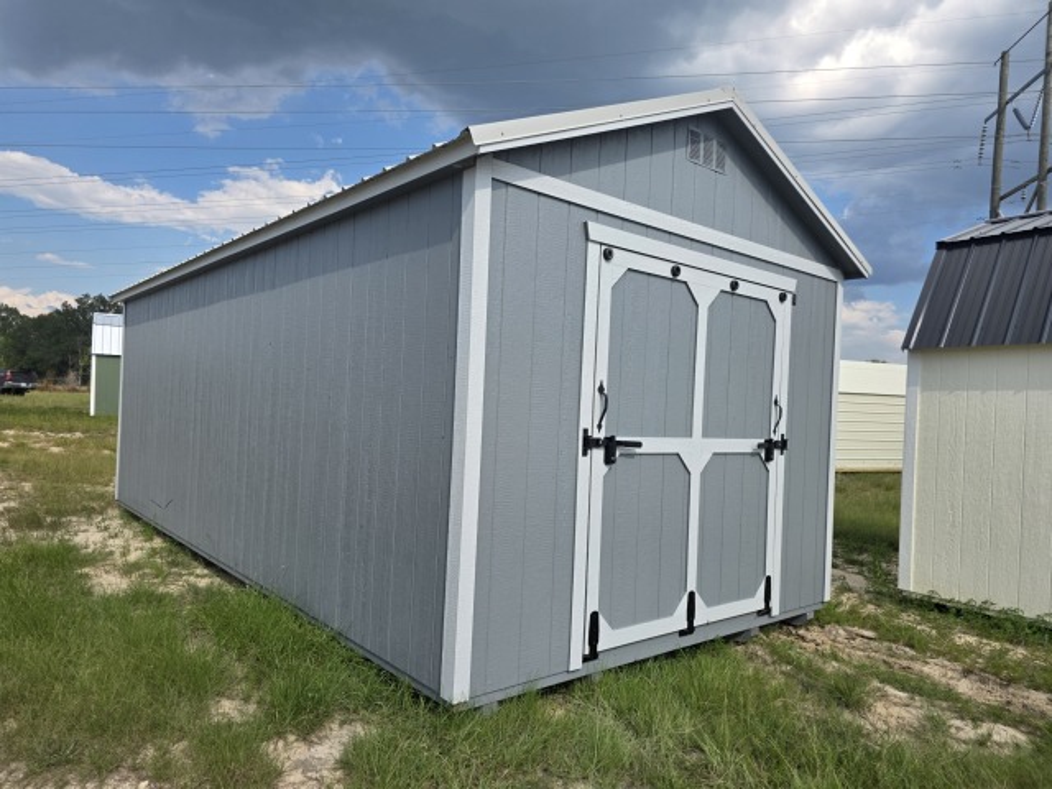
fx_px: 699
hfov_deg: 73.9
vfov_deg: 58.9
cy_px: 394
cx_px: 526
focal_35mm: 23
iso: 80
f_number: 1.7
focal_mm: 6.3
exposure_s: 1/4766
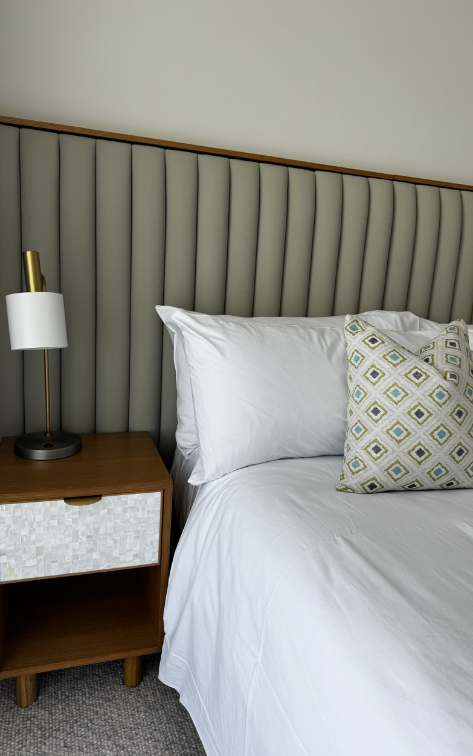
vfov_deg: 70.4
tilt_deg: -11.1
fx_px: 536
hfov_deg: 47.6
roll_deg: -2.7
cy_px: 383
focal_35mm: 26
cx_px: 256
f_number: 1.78
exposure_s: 1/121
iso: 50
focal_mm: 6.76
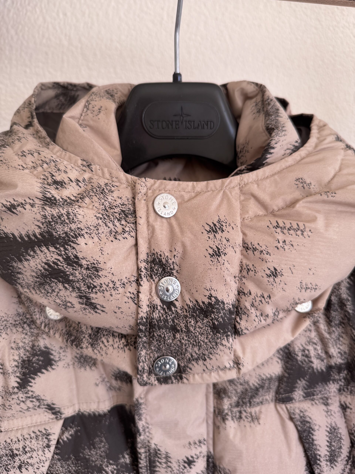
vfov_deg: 71.6
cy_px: 237
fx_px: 328
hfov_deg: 56.8
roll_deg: +0.7
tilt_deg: -9.3
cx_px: 178
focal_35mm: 24
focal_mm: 6.76
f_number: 1.78
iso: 125
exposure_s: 1/121
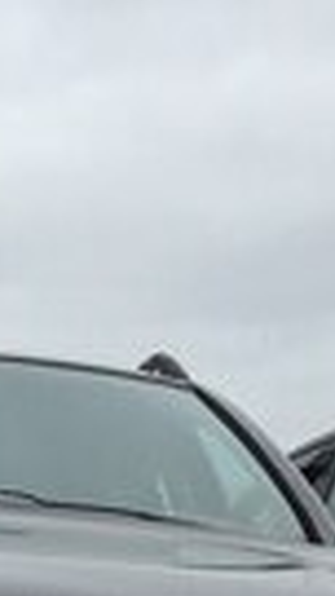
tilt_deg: +2.2
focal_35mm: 116
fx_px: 1831
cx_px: -145
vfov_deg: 17.8
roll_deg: -0.8
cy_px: 658
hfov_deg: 10.2
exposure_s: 1/475
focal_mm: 4.15
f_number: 2.2
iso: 25
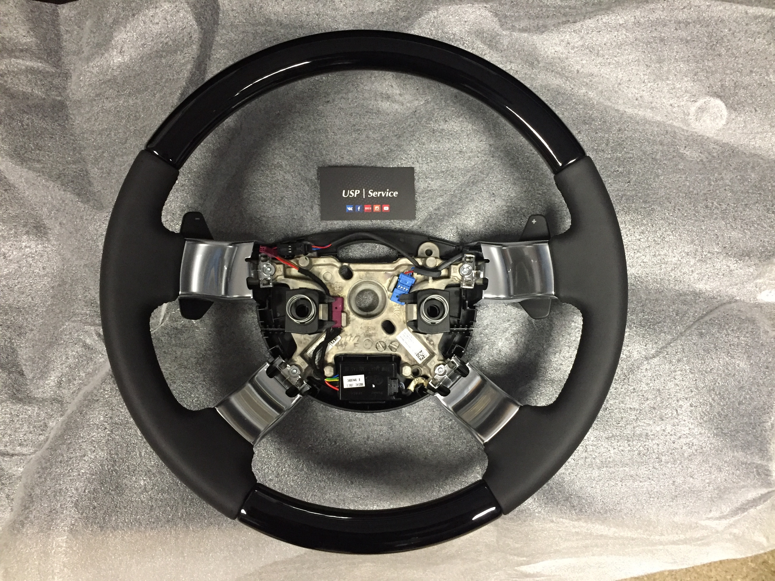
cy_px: 290
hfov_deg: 61.7
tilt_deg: -82.0
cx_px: 388
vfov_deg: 48.2
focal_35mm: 29
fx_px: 649
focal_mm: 4.15
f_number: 2.2
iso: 250
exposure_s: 1/25
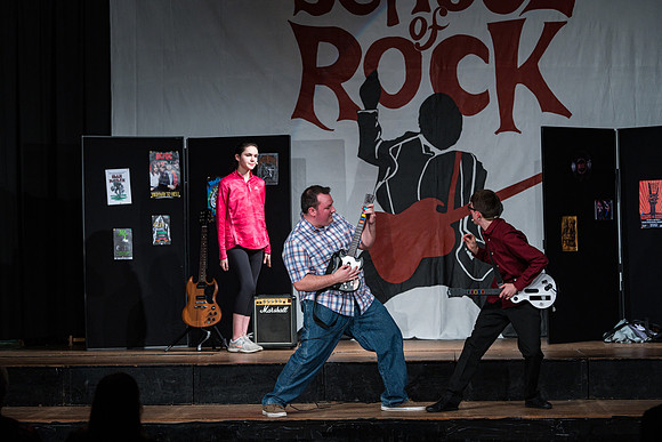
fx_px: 1876
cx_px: 331
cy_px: 221
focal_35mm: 102
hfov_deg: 20.0
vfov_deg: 13.4
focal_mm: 102
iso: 1250
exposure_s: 1/250
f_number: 4
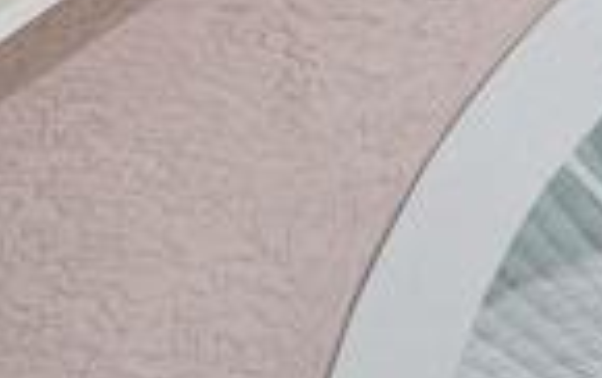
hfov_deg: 10.1
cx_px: -1399
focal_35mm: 115
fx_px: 1889
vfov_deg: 9.6
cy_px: 1016
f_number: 8
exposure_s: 1/50
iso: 400
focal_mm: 16
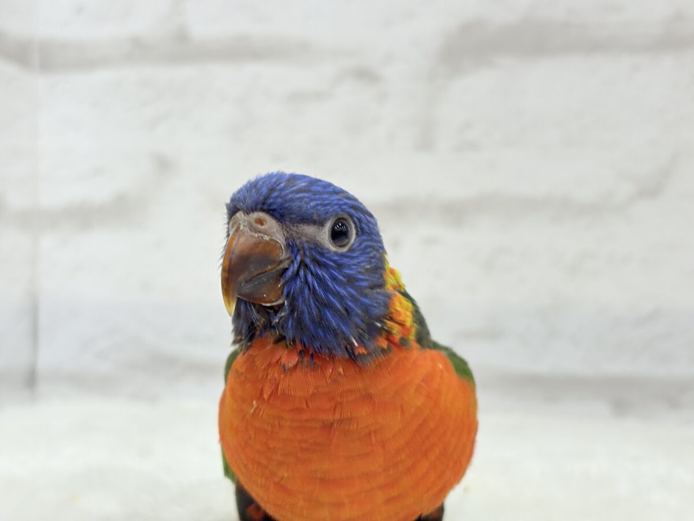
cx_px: 347
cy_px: 260
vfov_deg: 28.0
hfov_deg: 36.8
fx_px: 1043
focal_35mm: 52
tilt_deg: -1.0
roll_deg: +1.1
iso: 80
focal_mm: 5.96
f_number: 1.6
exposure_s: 1/100
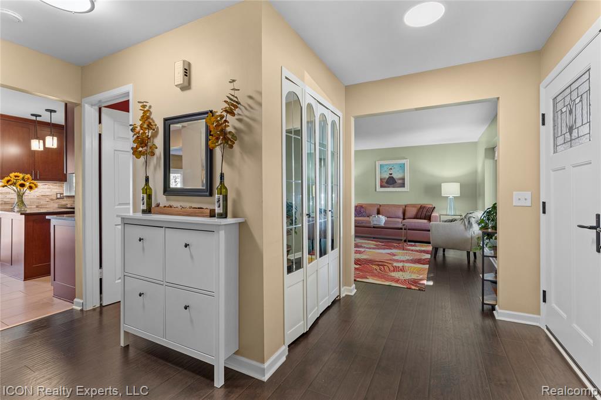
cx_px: 300
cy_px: 200
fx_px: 267
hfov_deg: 96.8
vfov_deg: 73.7
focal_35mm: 16
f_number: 8
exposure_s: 1/2
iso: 400
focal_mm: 16
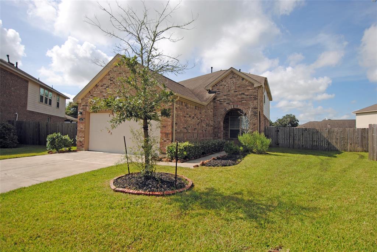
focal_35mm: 20
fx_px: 204
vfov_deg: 63.3
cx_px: 188
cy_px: 126
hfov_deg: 85.4
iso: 100
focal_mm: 13
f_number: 4
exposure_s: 1/1000
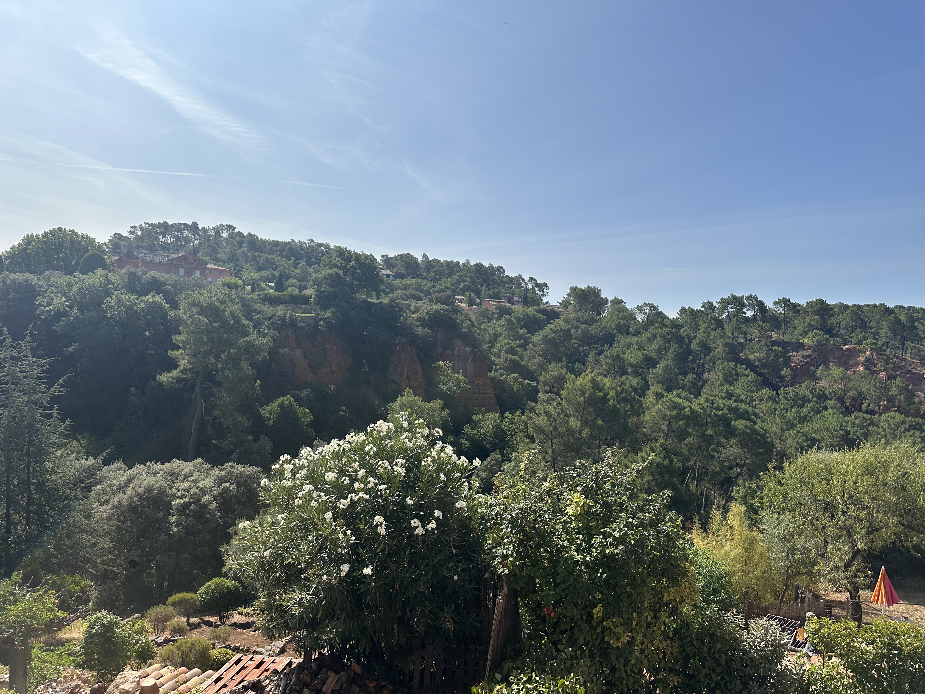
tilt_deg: -1.2
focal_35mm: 24
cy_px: 347
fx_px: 641
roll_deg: -1.4
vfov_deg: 56.8
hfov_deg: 71.6
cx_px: 462
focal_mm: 6.86
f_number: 1.78
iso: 80
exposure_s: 1/7576
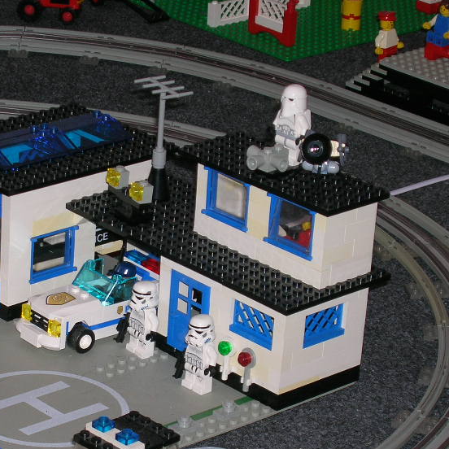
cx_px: 137
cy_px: 298
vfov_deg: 12.4
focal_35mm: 141
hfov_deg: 12.4
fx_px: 2069
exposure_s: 1/60.1
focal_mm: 14.3
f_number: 4.4
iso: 50
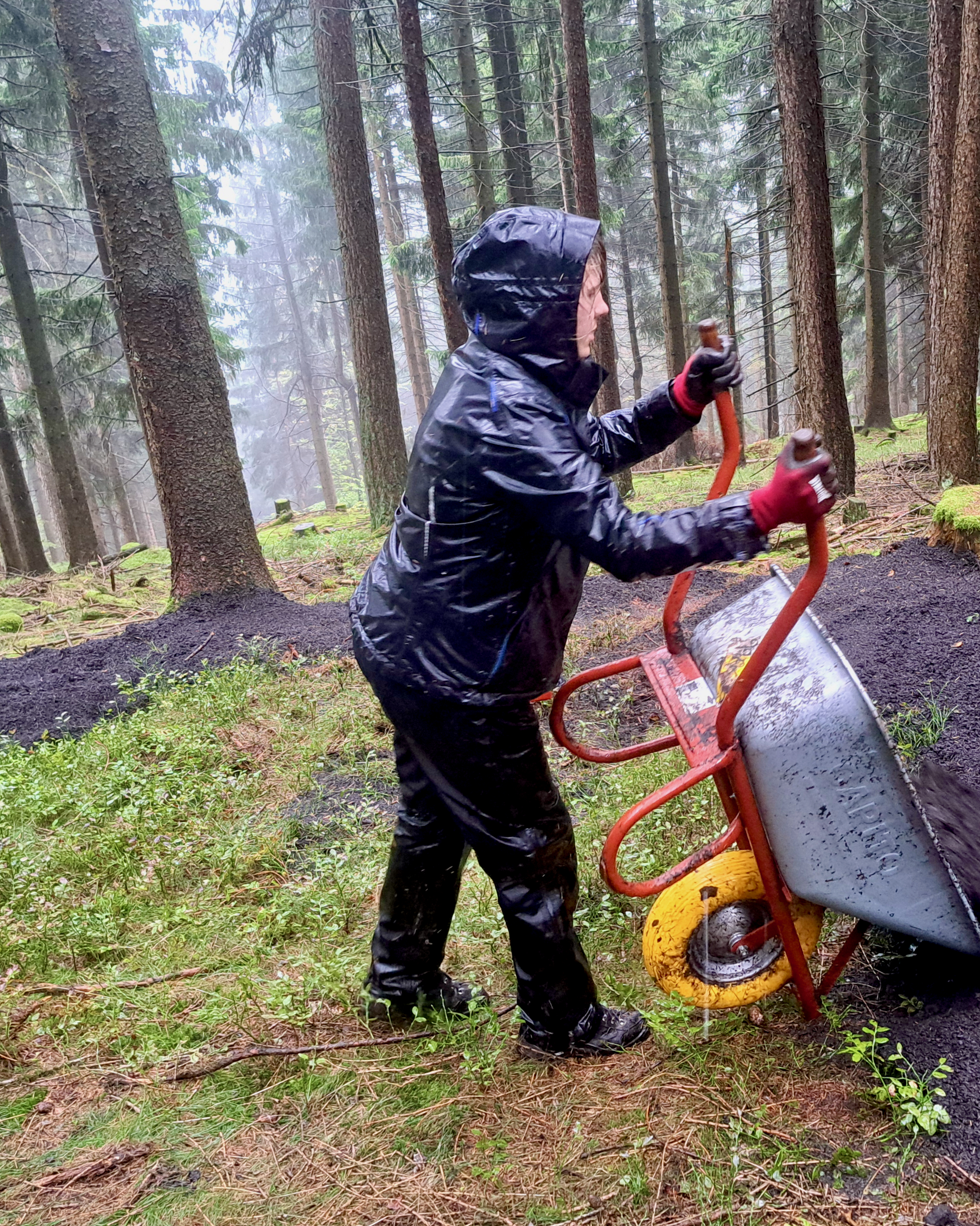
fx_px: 1160
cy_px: 615
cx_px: 683
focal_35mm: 32
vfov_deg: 55.7
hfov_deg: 44.8
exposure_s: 1/50
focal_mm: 5.23
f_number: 1.8
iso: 250
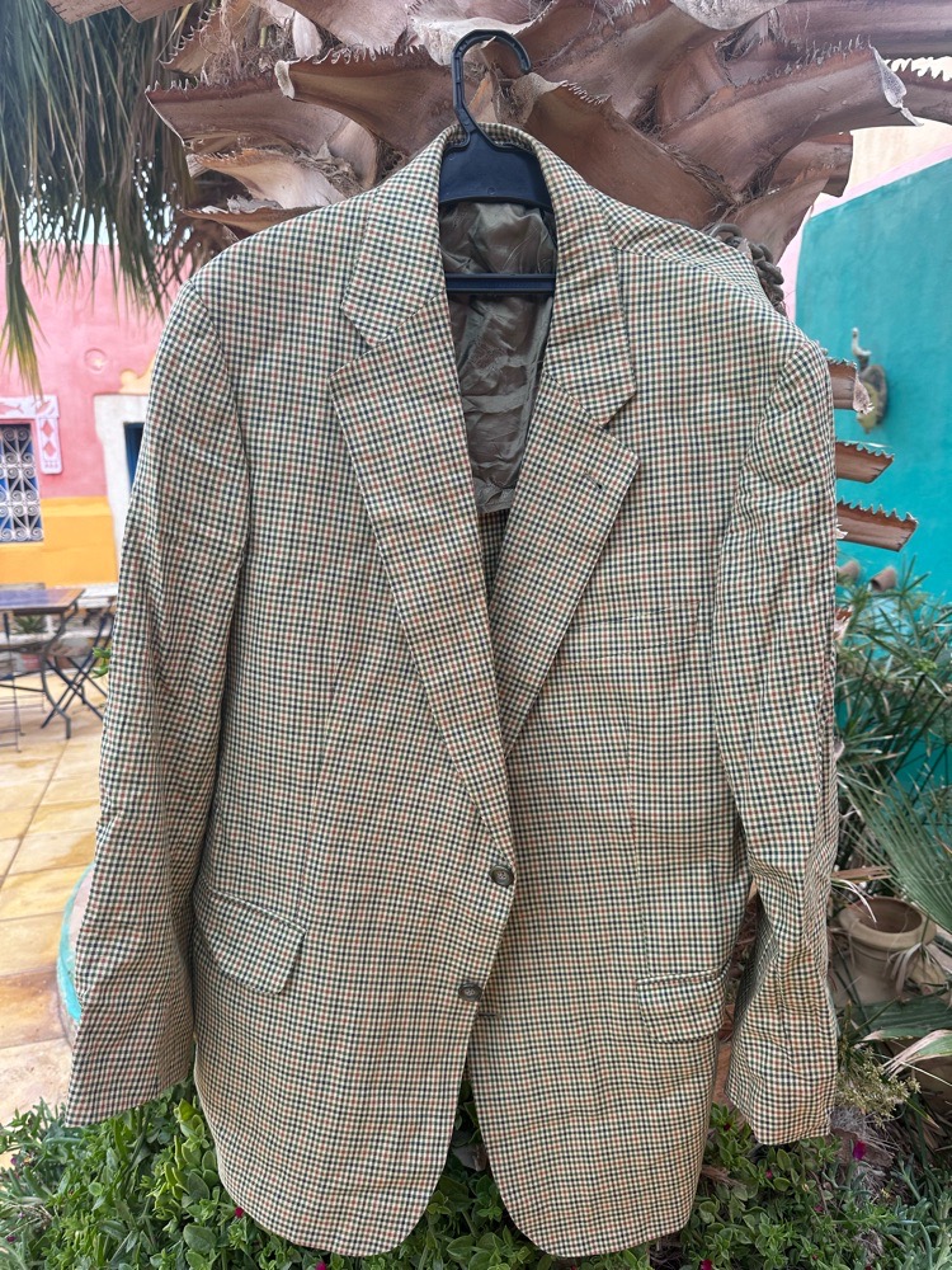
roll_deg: +0.0
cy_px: 635
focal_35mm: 24
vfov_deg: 71.6
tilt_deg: -11.1
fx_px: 880
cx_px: 476
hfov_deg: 56.8
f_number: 1.78
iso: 80
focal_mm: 6.86
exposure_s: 1/496
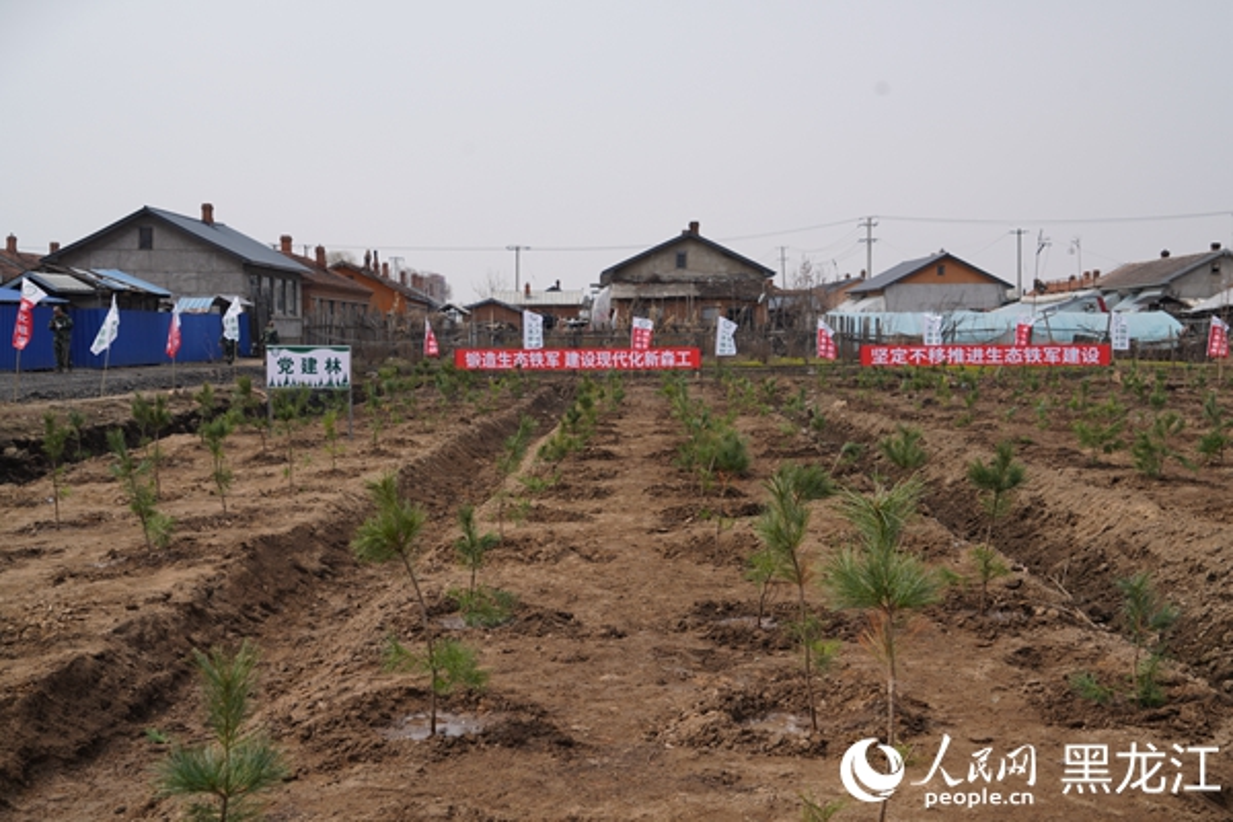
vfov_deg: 35.1
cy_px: 411
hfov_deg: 50.7
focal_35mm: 38
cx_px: 616
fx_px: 1301
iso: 200
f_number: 7.1
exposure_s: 1/800
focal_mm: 38
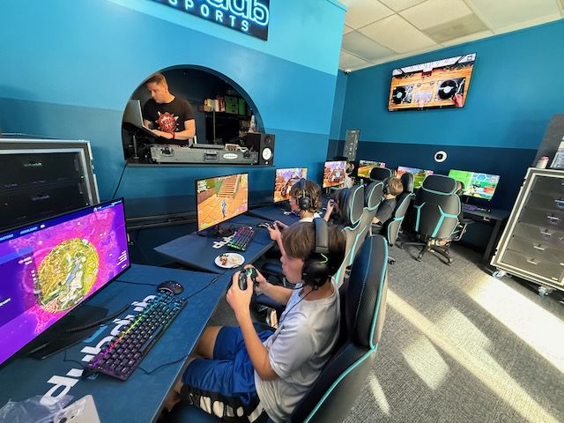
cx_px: 282
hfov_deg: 102.1
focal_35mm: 14
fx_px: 228
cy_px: 212
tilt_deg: -16.6
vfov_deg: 85.7
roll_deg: -7.4
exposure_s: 1/60
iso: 640
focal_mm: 2.22
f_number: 2.2
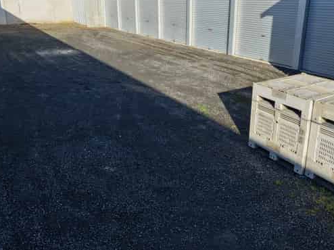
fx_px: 309
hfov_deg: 56.8
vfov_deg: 43.6
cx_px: 171
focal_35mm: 32
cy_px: 86
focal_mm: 8.67
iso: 400
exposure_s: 1/6000
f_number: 1.8
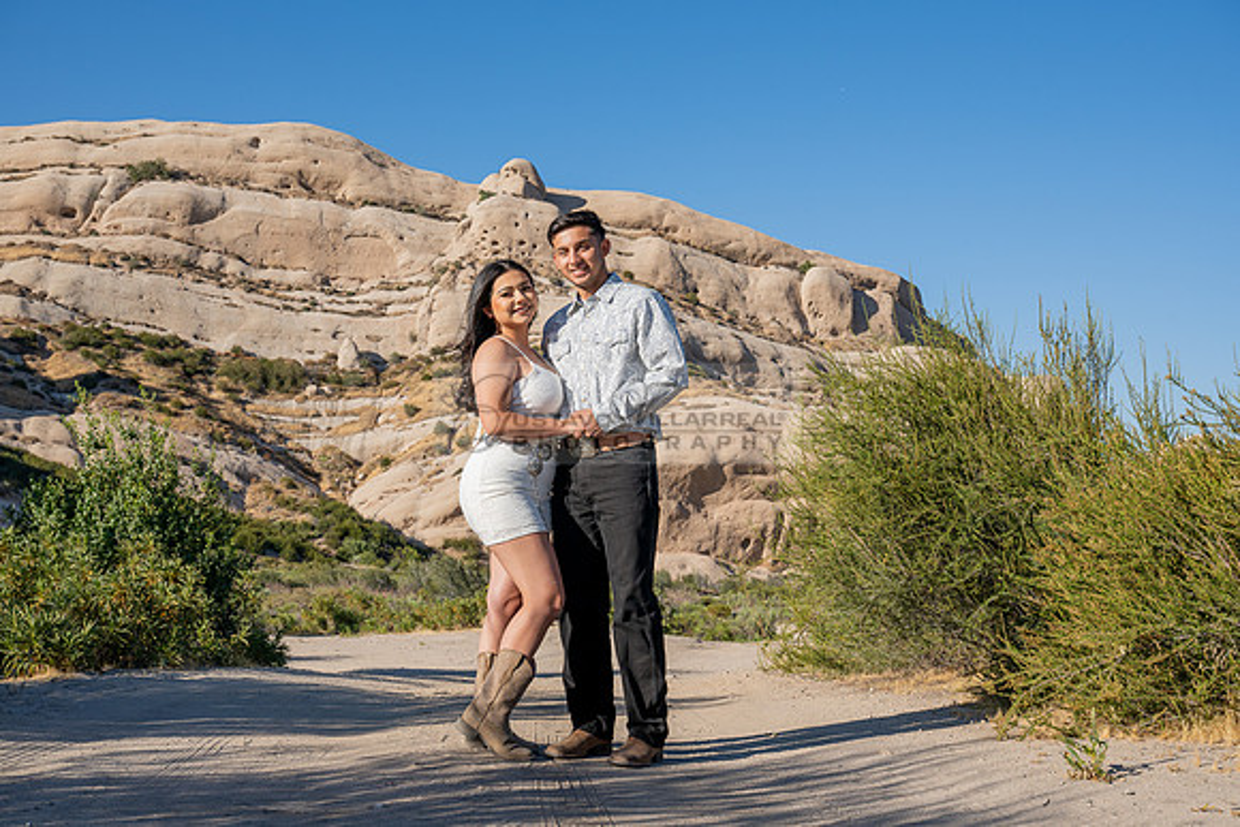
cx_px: 620
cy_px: 414
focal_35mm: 40
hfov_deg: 48.4
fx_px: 1378
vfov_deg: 33.4
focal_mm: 40
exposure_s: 1/400
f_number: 9
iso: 200
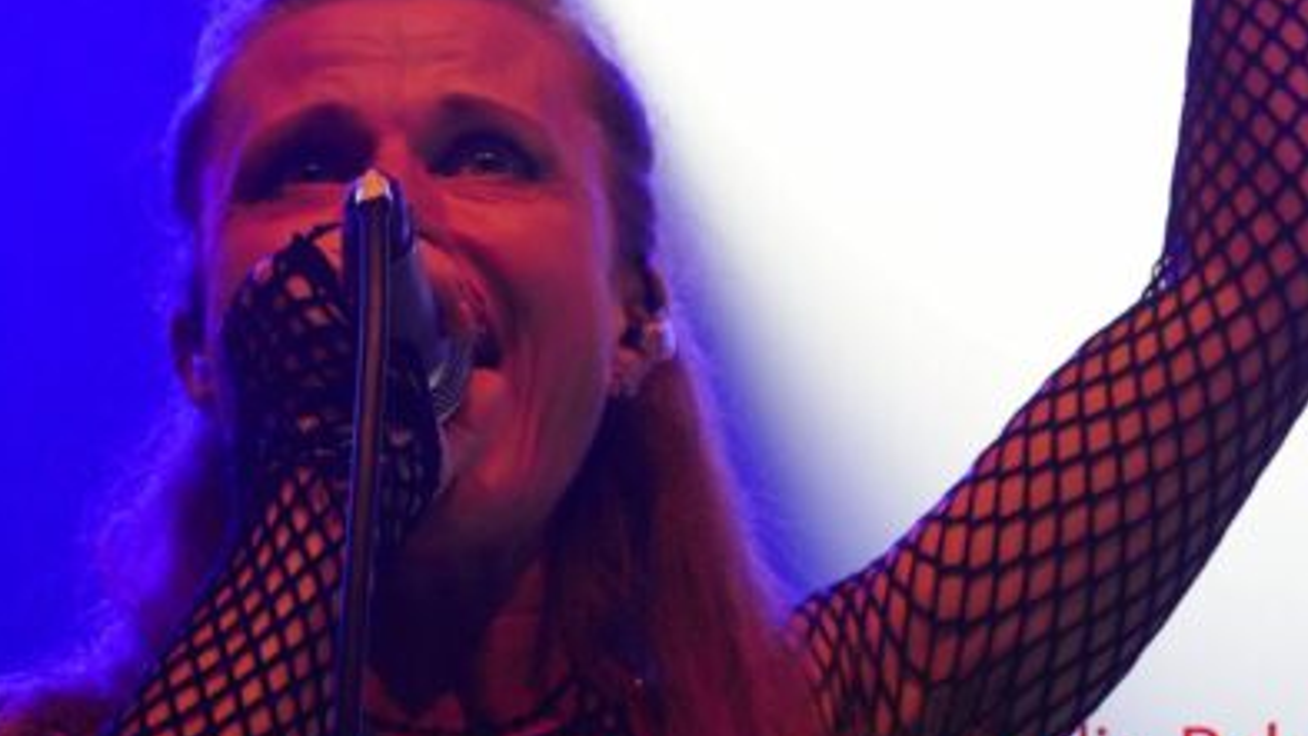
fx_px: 7664
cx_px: 619
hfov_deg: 9.8
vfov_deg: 5.5
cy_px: 306
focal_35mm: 221
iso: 3200
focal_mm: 72
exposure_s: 1/160
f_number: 5
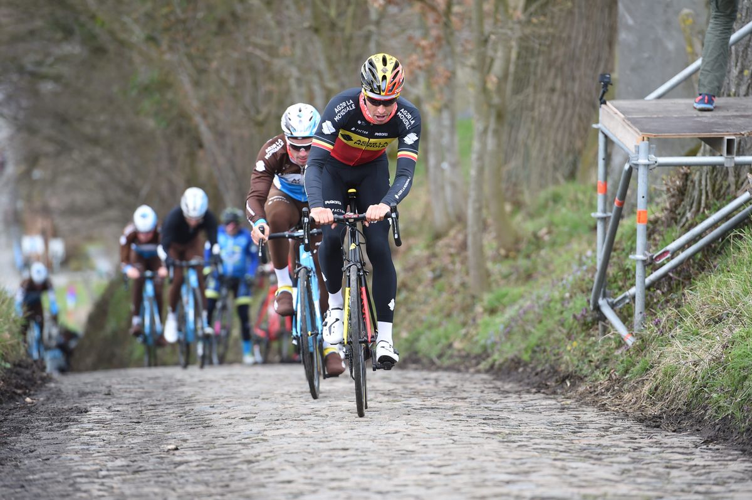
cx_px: 376
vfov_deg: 6.8
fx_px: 4173
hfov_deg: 10.3
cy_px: 250
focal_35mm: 200
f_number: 4
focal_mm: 200
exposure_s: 1/1000
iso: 800
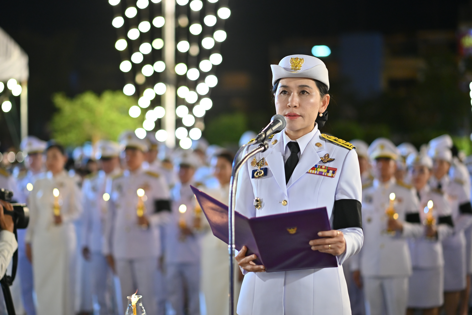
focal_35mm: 85
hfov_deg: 23.9
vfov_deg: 16.1
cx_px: 236
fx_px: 1114
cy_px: 158
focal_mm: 85
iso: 1250
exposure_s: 1/250
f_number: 2.2
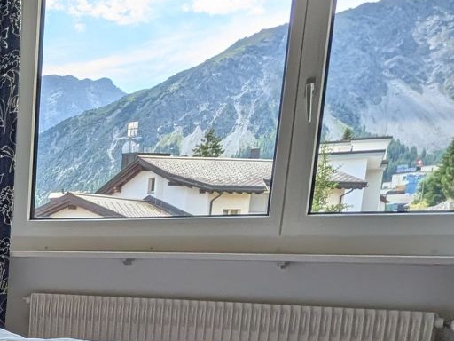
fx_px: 630
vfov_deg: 27.7
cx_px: -156
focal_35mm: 48
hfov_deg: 30.2
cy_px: 374
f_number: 1.7
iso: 38
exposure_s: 1/976
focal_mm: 2.02
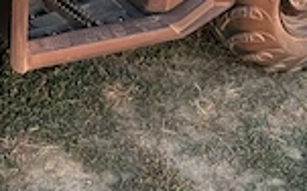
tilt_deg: -14.7
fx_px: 844
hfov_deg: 20.1
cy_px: -169
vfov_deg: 11.8
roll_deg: -3.0
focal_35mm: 101
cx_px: 16
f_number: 1.78
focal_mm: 6.76
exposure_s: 1/121
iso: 125
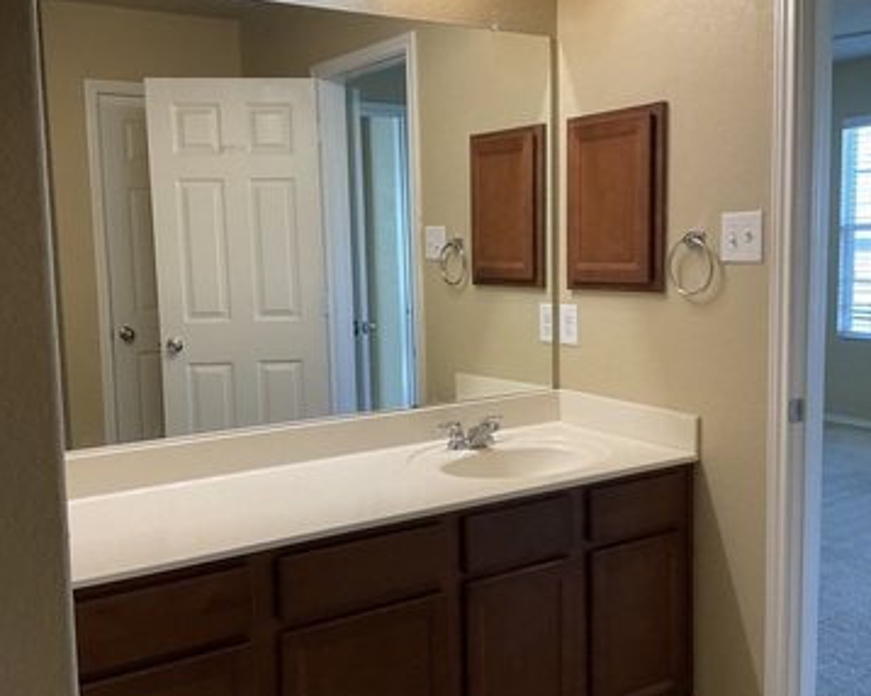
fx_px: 979
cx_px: 436
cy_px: 343
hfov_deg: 48.0
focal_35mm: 38
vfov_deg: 39.1
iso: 64
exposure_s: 1/60
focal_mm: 3
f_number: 1.8
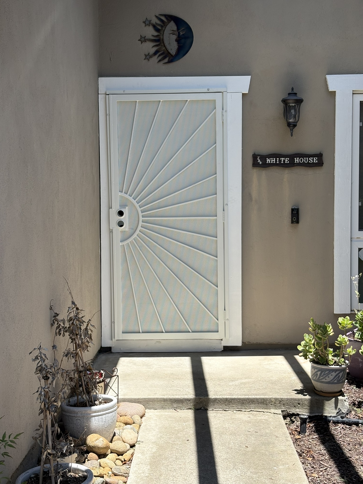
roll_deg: -0.2
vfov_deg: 36.8
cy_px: 242
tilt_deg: -3.7
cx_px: 182
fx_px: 727
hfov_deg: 28.0
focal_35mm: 52
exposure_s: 1/1709
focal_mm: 5.96
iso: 32
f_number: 1.6
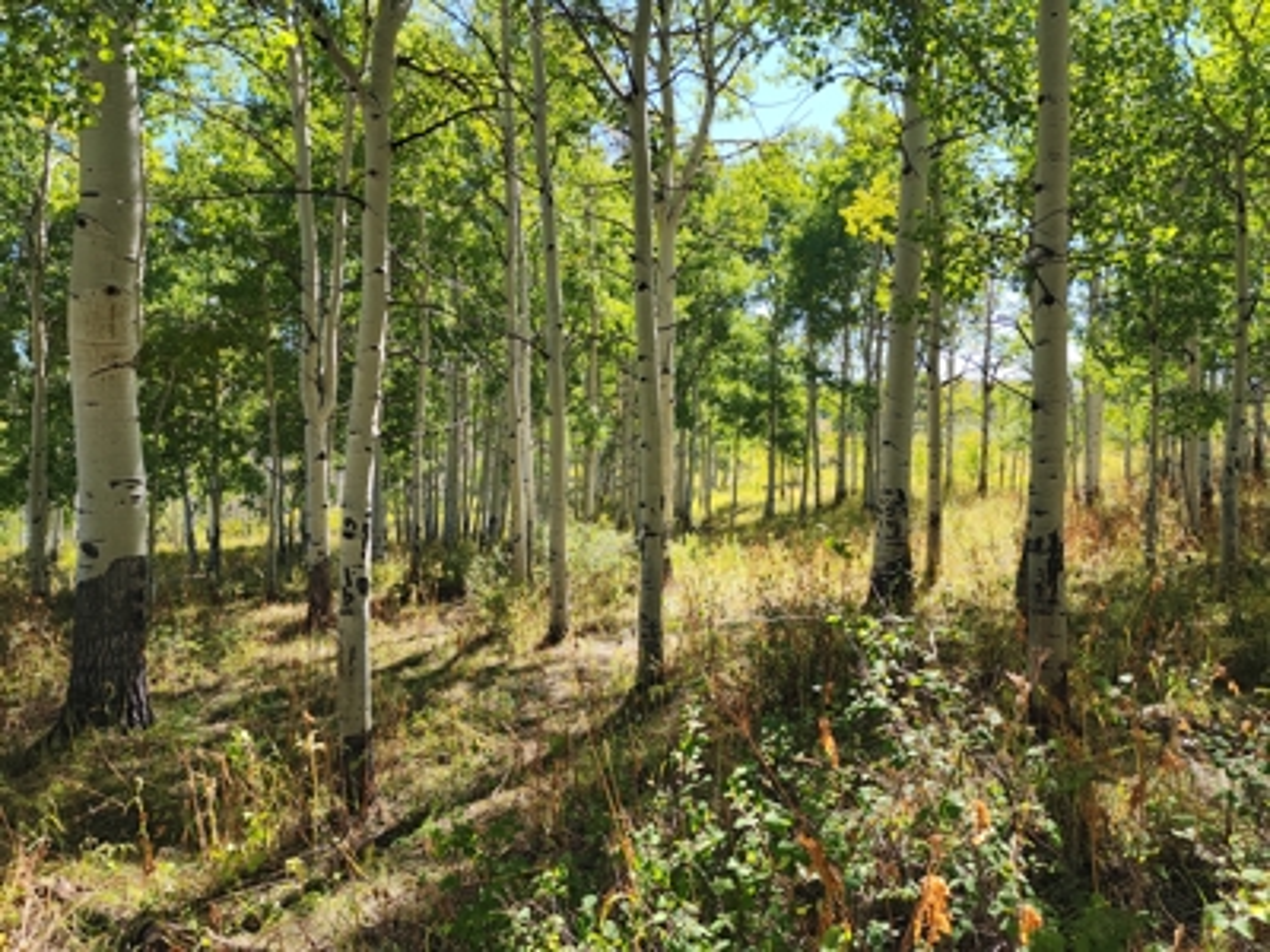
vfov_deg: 58.9
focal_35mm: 23
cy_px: 476
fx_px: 844
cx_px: 635
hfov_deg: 73.9
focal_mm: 6.4
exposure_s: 1/294
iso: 12
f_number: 1.8
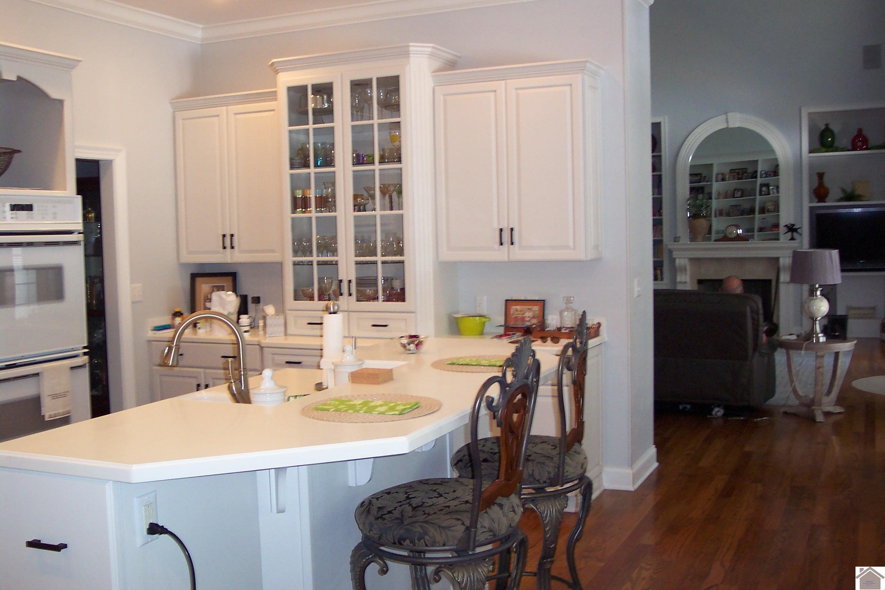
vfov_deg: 35.1
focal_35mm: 38
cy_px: 295
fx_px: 934
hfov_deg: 50.7
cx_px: 442
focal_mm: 8
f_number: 2.8
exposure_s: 1/45
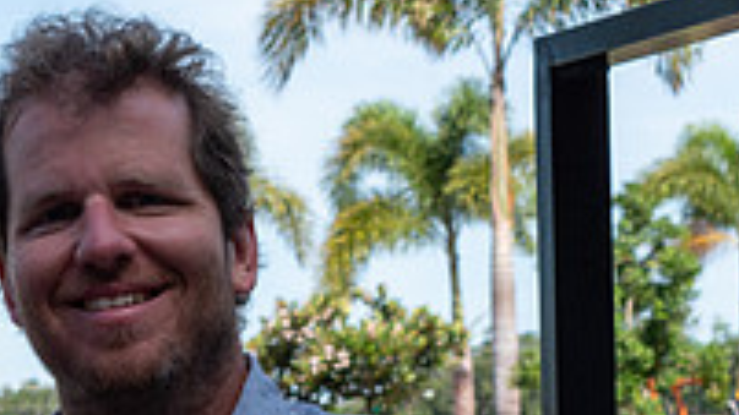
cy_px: 600
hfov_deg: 13.6
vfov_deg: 7.7
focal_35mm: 154
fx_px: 3017
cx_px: -143
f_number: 9
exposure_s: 1/320
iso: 200
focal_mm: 34
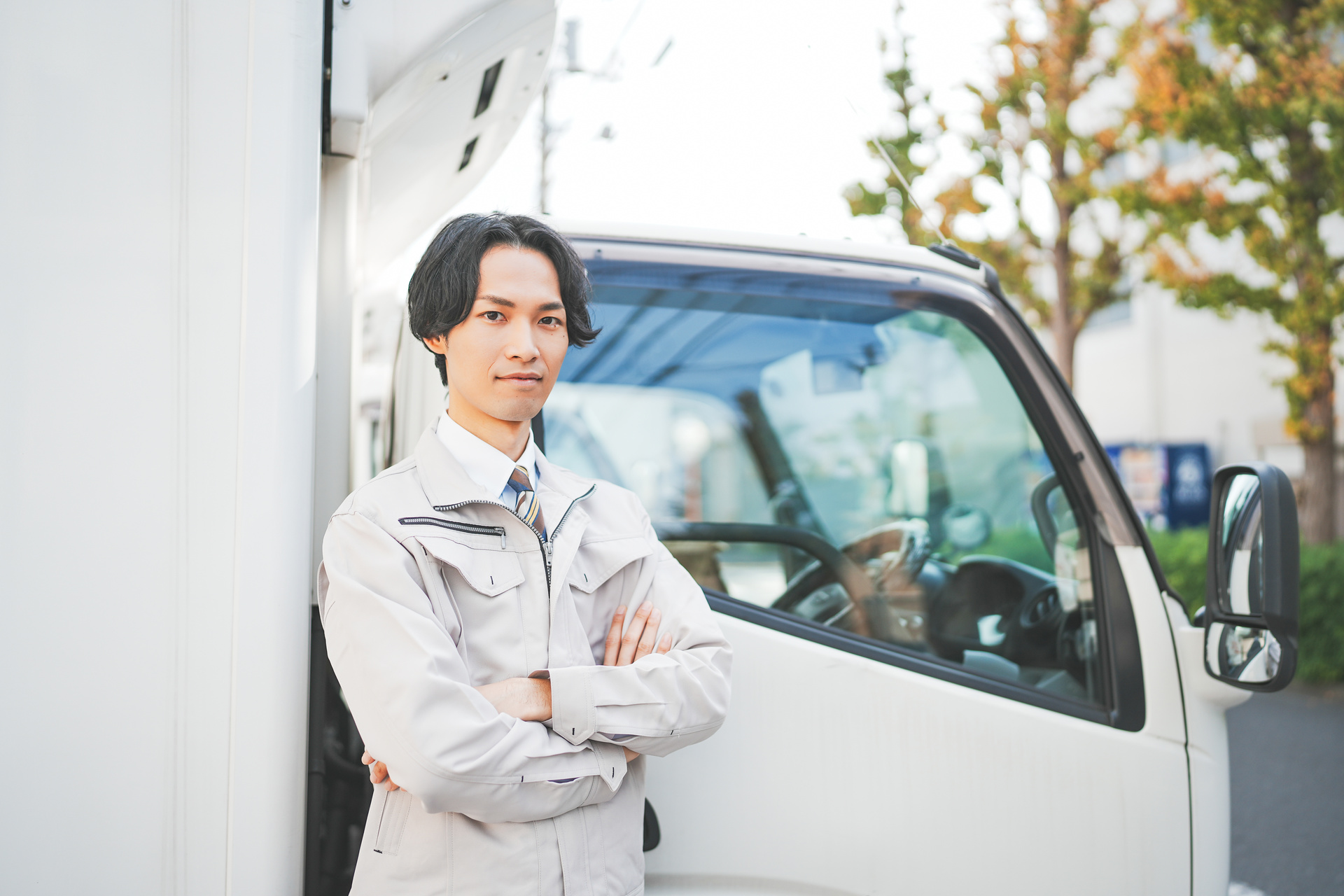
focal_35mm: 35
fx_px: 1307
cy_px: 448
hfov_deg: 54.4
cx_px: 672
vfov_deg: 37.9
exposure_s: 1/2000
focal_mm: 35
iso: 64
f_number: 1.4
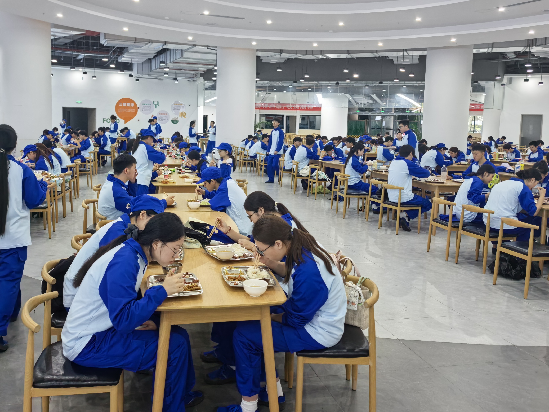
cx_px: 227
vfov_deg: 45.3
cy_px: 173
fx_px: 492
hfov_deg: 58.0
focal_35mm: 31
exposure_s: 1/527
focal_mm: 6.98
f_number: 1.4
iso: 800
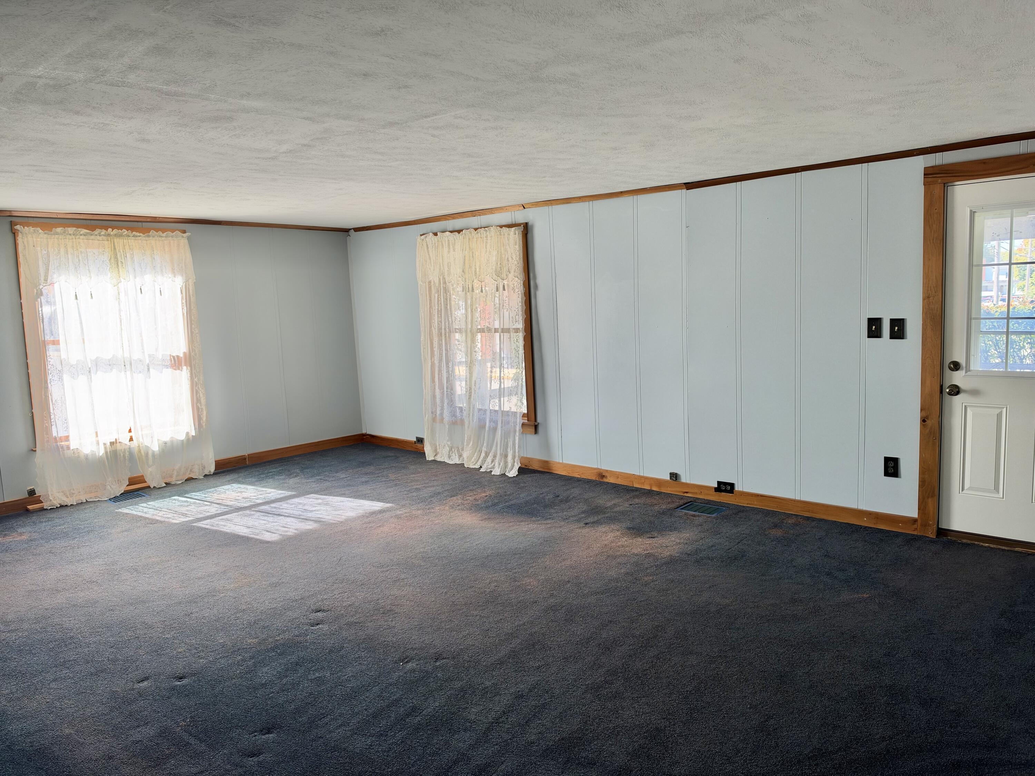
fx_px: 718
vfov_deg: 56.8
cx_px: 518
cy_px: 388
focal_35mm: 24
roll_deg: +2.5
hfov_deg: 71.6
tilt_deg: -6.4
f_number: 1.8
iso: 100
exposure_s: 1/121
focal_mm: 6.93
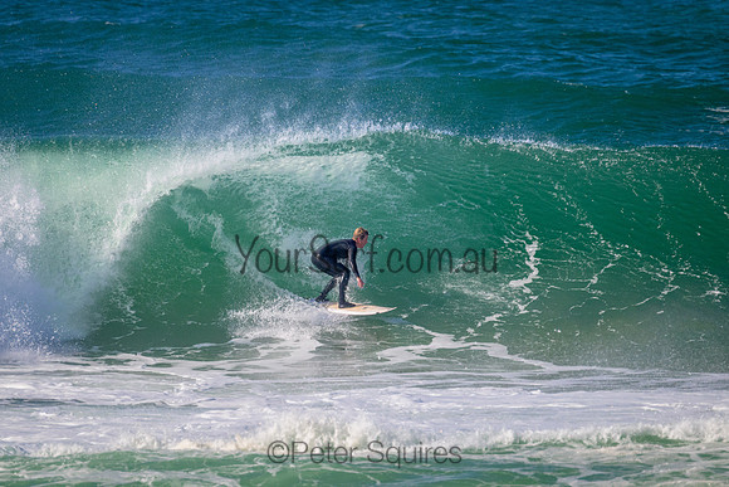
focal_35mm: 700
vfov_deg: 2.0
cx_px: 364
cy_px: 244
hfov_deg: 2.9
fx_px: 14178
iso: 1600
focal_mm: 700
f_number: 11
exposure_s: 1/2000
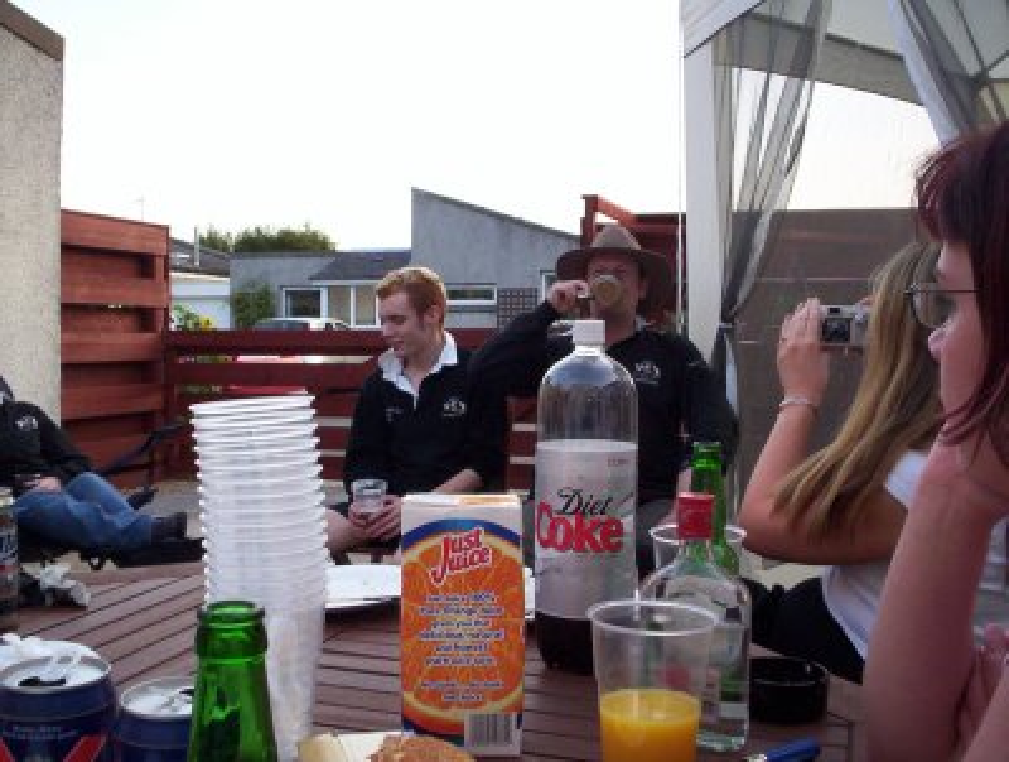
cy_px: 381
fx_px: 1110
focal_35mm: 38
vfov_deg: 37.9
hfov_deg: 48.9
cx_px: 504
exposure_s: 1/60
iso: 140
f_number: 4.5
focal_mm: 4.99
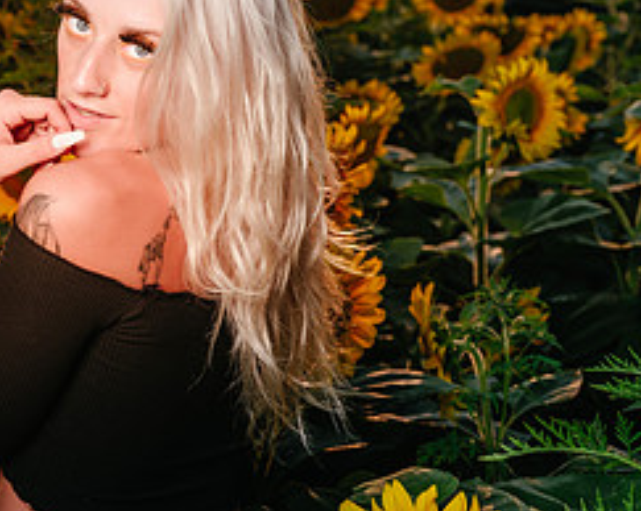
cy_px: 274
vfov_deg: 12.6
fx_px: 2313
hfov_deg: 15.5
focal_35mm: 122
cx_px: -3
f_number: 8
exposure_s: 1/125
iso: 100
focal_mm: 64
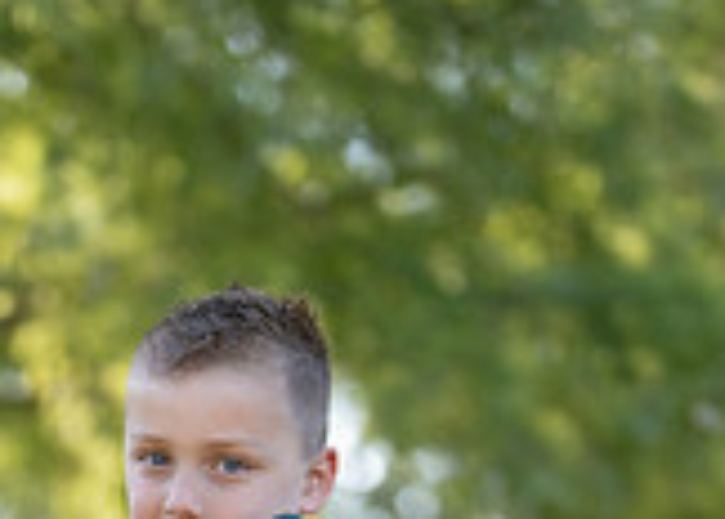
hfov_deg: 10.7
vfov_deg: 7.5
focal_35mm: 187
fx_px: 3854
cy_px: 922
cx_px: 210
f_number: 1.2
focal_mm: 50
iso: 100
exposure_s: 1/1250
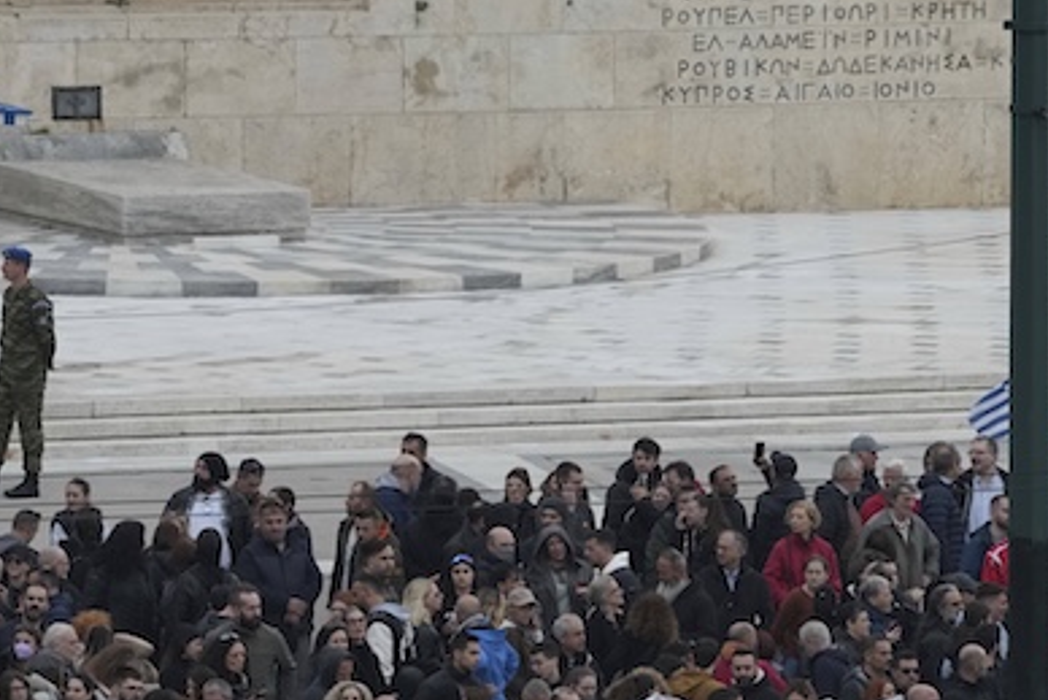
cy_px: 512
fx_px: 21607
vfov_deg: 1.9
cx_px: 1007
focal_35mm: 742
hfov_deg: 2.8
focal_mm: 294
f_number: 8
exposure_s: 1/1250
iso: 800
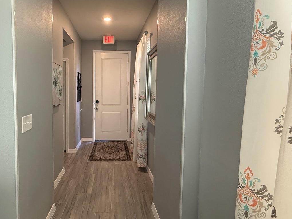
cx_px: 119
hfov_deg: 75.6
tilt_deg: -4.0
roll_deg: -0.8
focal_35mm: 22
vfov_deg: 61.0
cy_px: 102
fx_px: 186
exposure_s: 1/60
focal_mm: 2.22
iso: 200
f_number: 2.2
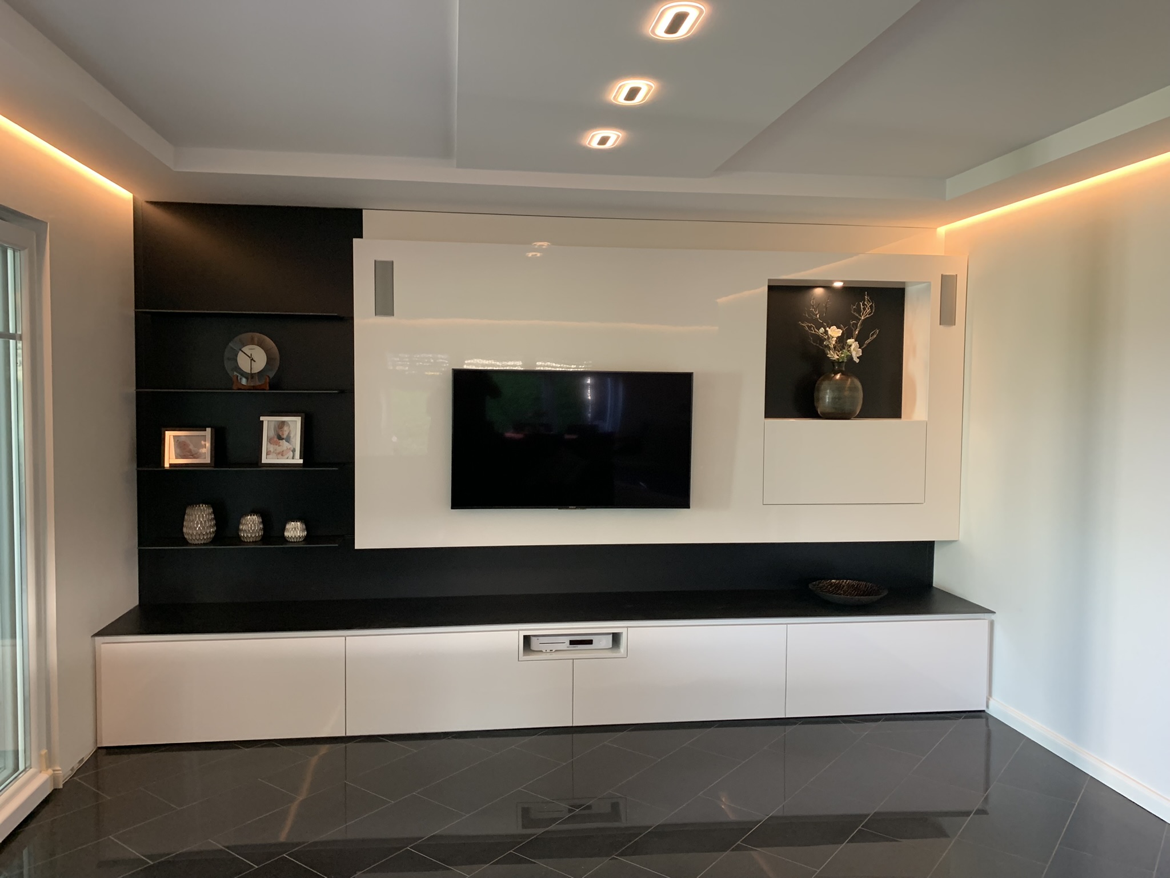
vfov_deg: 53.1
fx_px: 879
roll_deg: -1.4
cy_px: 439
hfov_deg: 67.3
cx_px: 585
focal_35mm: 26
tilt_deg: -2.8
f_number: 1.8
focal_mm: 4.25
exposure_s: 1/50
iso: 200
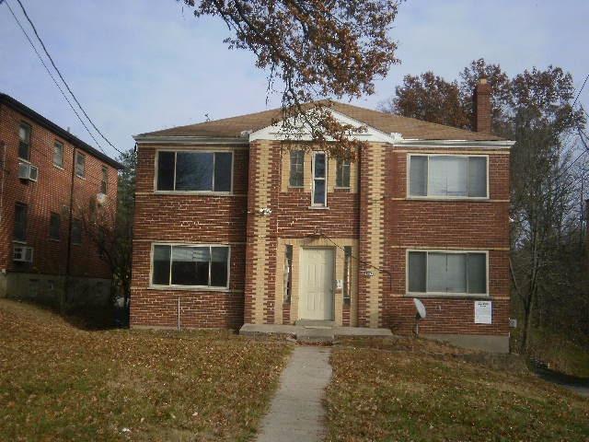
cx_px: 294
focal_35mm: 43
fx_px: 732
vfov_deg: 33.6
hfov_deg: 43.9
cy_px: 221
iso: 100
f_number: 3.4
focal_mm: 7.61
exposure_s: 1/1000
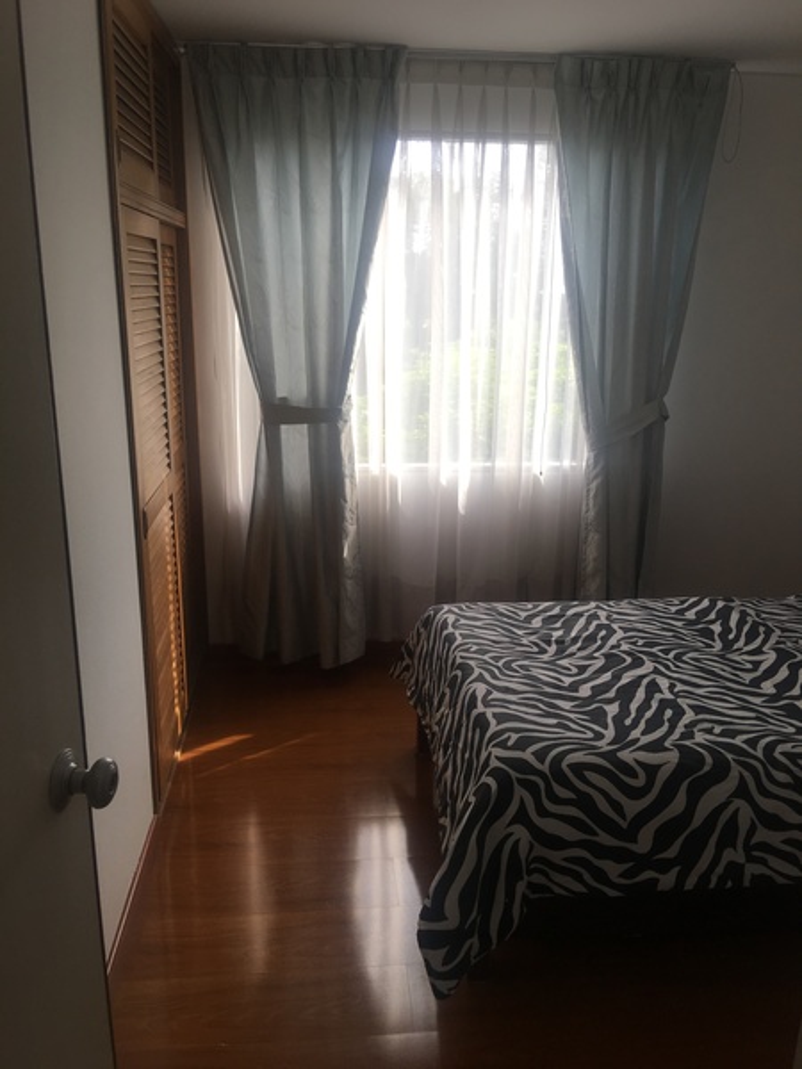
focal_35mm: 29
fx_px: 896
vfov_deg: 61.7
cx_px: 401
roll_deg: -0.1
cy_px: 534
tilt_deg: -13.8
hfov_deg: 48.2
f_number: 2.2
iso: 25
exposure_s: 1/120
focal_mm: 4.15
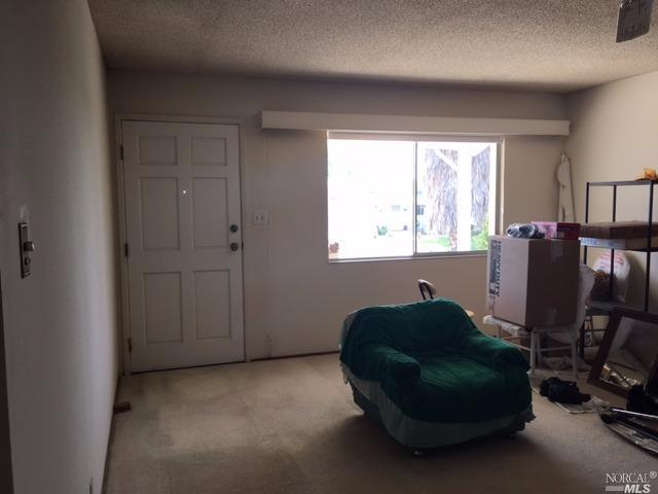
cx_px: 329
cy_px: 247
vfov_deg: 48.2
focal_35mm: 29
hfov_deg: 61.7
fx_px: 551
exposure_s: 1/60
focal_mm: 4.15
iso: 25
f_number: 2.2
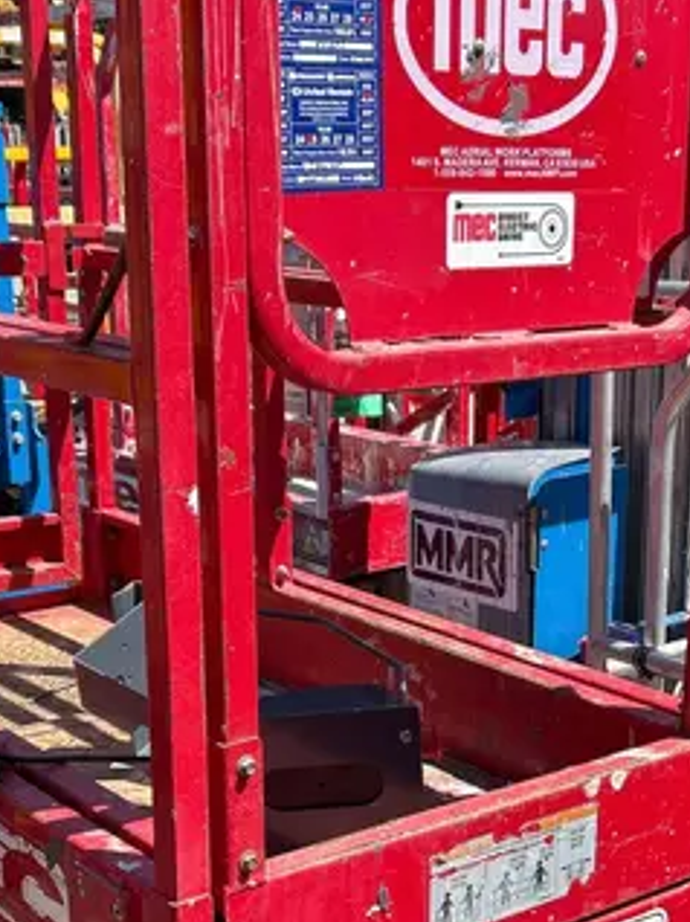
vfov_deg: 31.6
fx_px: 1597
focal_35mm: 60
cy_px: 697
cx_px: 429
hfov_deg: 24.3
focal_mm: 5.7
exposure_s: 1/2008
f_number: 1.5
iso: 50
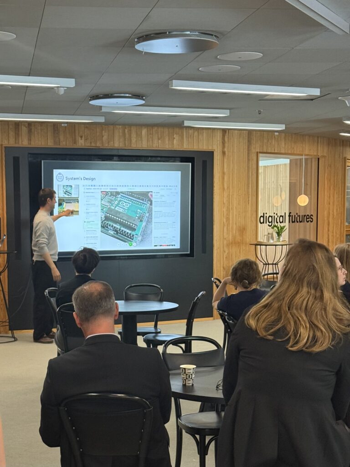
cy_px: 234
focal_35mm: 48
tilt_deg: -4.6
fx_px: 647
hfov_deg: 30.3
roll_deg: -0.4
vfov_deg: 39.7
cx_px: 175
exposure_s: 1/40
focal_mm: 6.76
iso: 320
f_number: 1.78
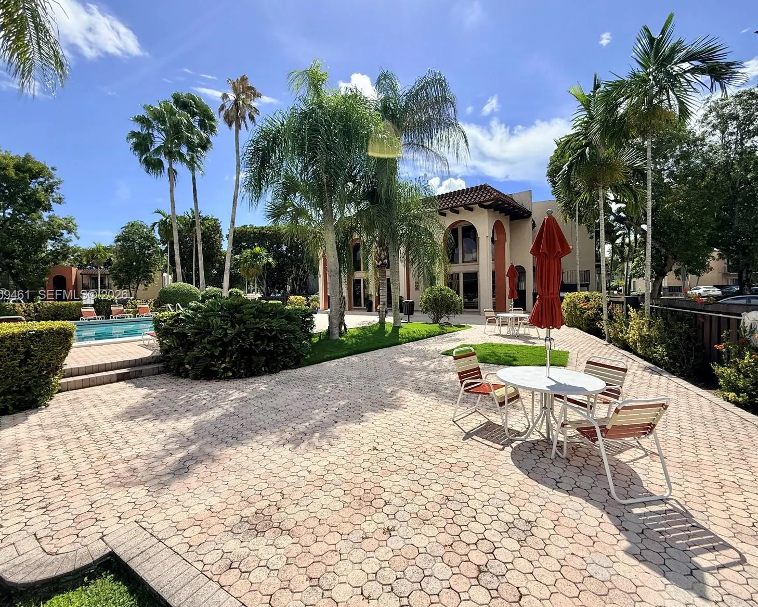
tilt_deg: +2.0
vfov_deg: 84.0
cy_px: 296
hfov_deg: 96.8
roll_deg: +0.2
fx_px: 336
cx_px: 382
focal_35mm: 15
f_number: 2.2
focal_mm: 2.22
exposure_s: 1/2611
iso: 50
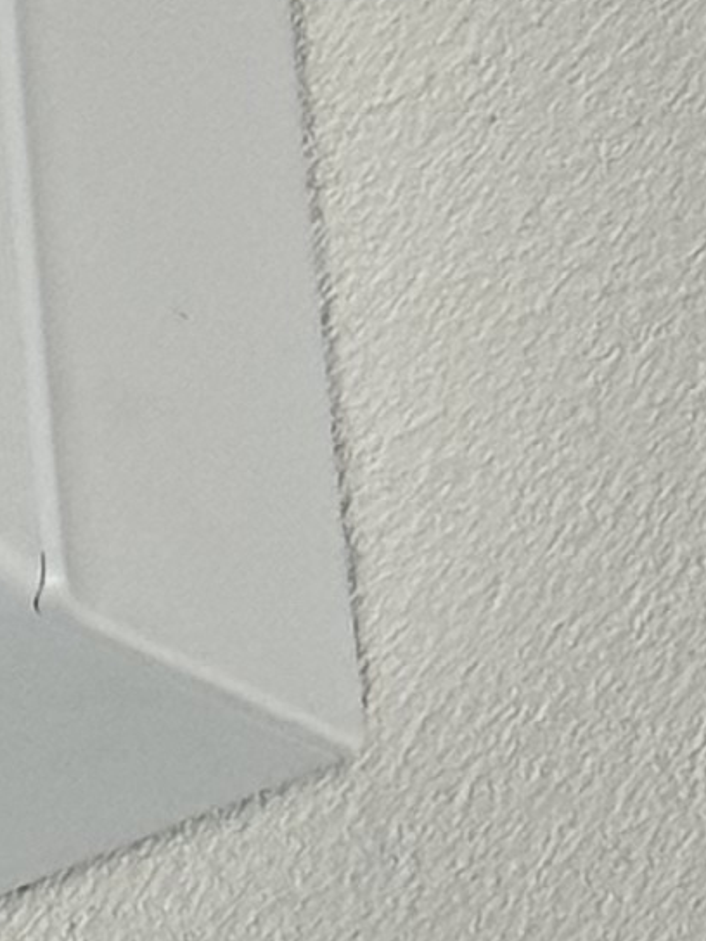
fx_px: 9681
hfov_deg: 4.1
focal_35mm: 356
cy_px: 943
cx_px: -1261
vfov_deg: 5.6
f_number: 1.78
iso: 100
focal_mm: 6.76
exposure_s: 1/77
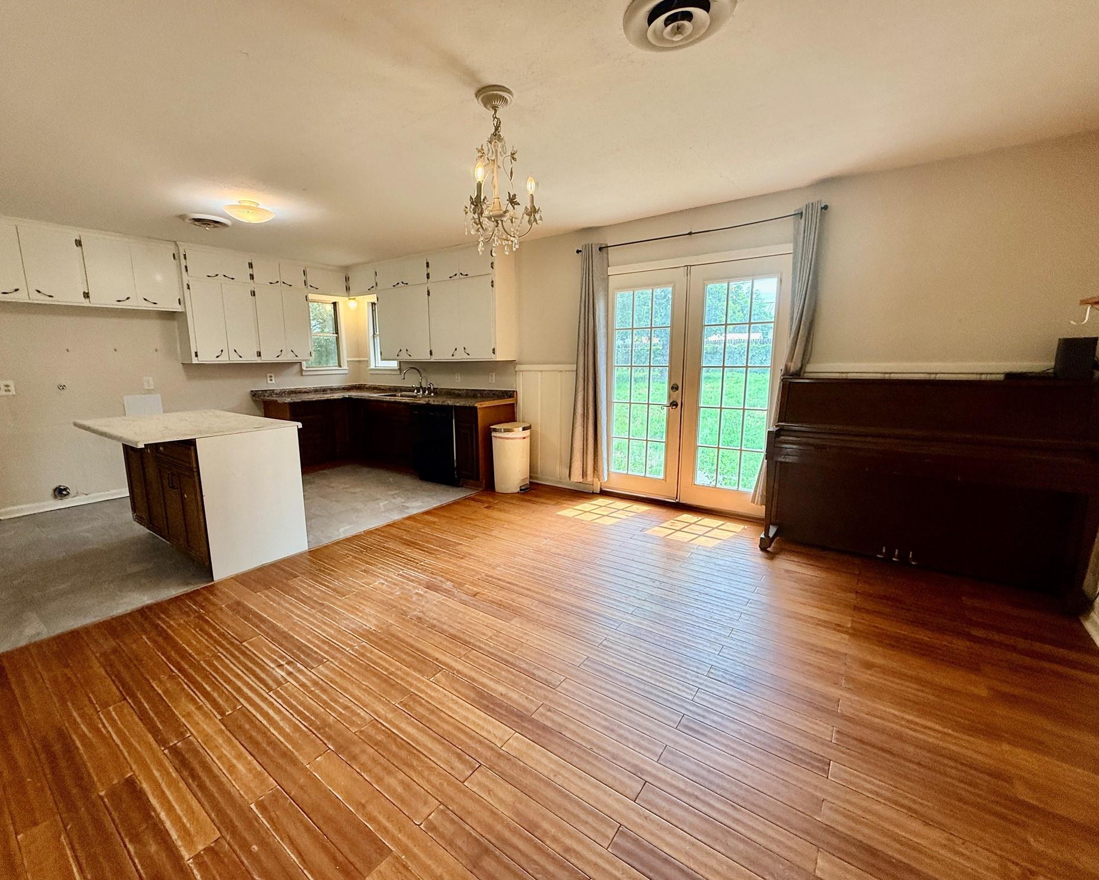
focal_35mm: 15
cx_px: 511
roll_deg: +0.4
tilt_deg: -9.4
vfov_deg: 84.0
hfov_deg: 96.6
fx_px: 488
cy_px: 442
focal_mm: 2.22
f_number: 2.2
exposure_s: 1/120
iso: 64
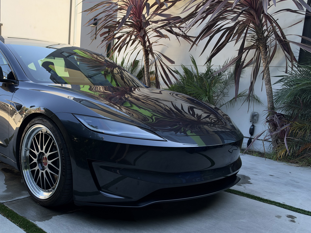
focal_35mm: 36
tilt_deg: -10.5
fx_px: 323
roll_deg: -3.7
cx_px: 87
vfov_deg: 39.4
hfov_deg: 49.8
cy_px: 143
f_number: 1.8
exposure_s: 1/258
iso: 64
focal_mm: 6.93
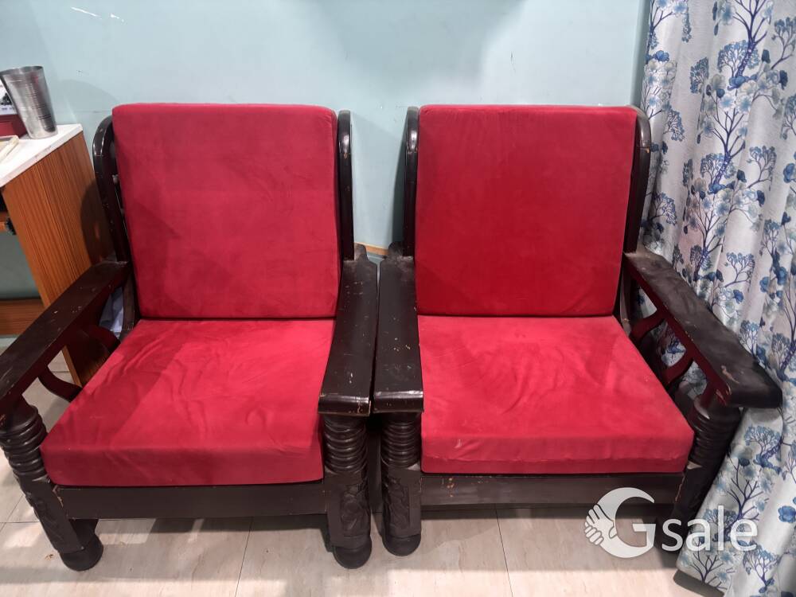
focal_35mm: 26
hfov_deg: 67.3
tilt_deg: -32.0
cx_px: 398
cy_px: 298
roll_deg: +0.0
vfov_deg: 53.1
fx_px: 598
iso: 800
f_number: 1.6
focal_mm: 5.96
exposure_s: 1/30
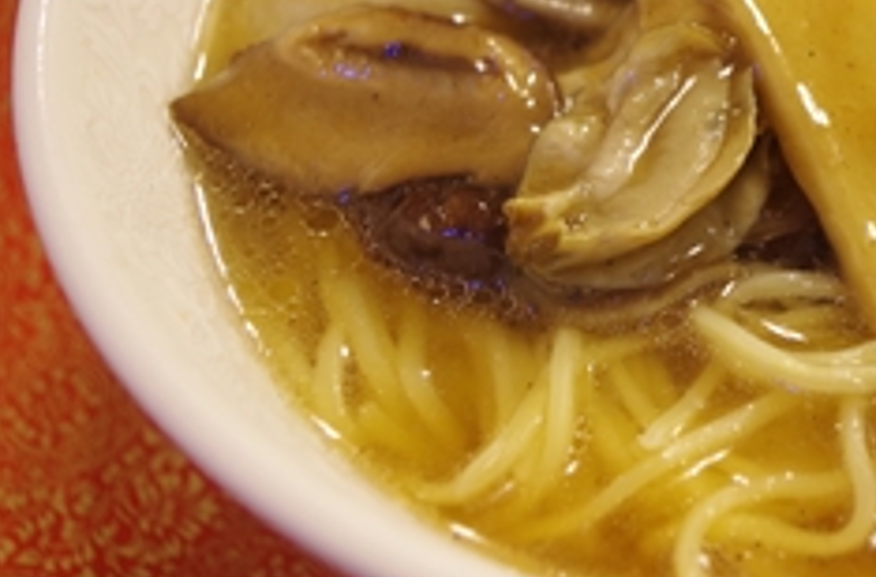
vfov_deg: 17.4
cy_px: 112
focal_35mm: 77
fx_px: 1871
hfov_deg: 24.9
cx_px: 912
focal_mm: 24.38
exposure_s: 1/6
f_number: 4
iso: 200
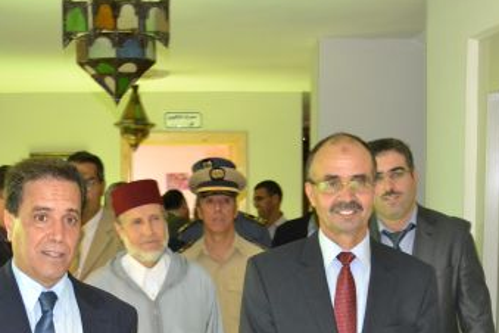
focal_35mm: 68
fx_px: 942
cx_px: 187
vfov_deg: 19.7
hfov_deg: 29.5
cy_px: 298
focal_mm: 24
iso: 3200
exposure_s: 1/60
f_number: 4
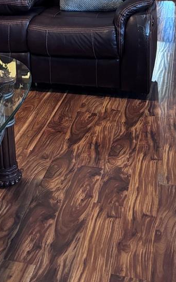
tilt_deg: -8.8
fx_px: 468
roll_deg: +1.9
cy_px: -22
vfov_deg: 30.3
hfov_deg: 21.1
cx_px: 46
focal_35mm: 61
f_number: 1.6
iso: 400
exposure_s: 1/60
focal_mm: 5.96
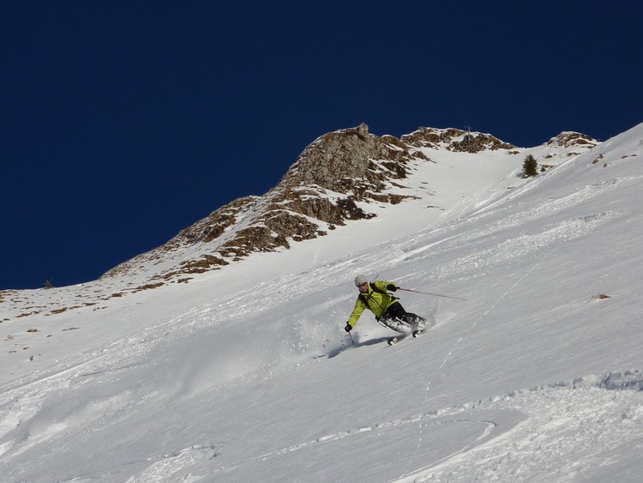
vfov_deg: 8.4
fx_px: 3270
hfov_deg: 11.2
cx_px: 322
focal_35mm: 176
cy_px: 242
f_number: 6.3
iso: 80
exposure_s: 1/1000
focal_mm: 24.1
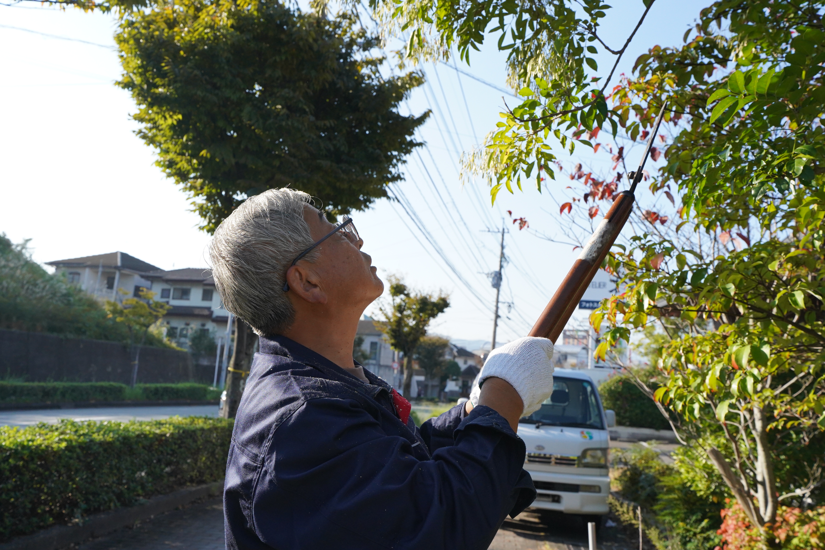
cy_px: 275
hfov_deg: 61.9
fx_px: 687
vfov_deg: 43.6
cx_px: 412
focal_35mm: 30
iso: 2000
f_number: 8
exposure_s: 1/2000
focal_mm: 30
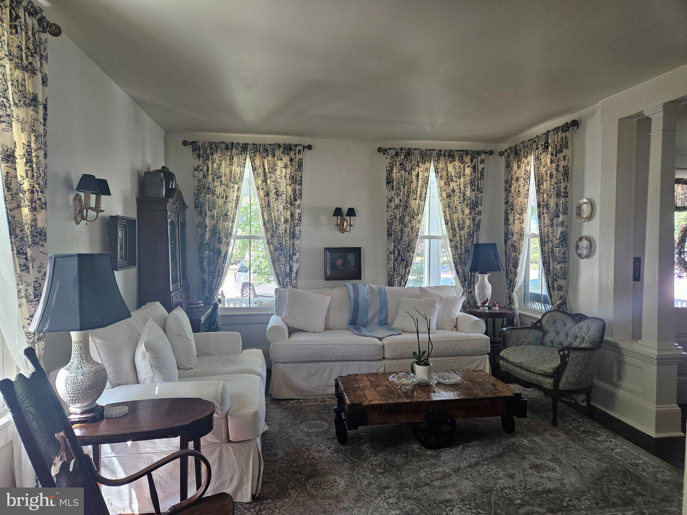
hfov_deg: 73.9
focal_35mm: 23
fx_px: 456
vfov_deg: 58.9
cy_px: 258
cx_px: 344
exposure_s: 1/120
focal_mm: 5.4
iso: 320
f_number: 1.8
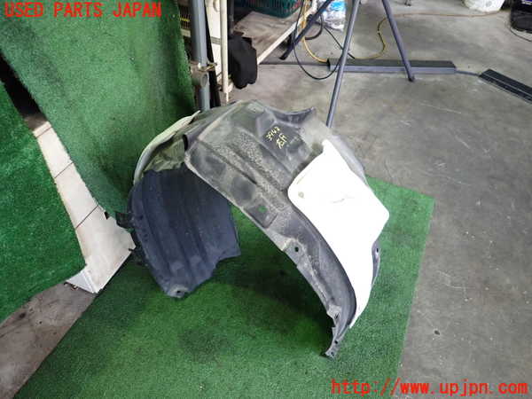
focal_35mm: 25
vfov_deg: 54.9
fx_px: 384
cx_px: 266
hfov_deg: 69.4
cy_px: 200
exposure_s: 1/30
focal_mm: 4.5
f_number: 2
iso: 320
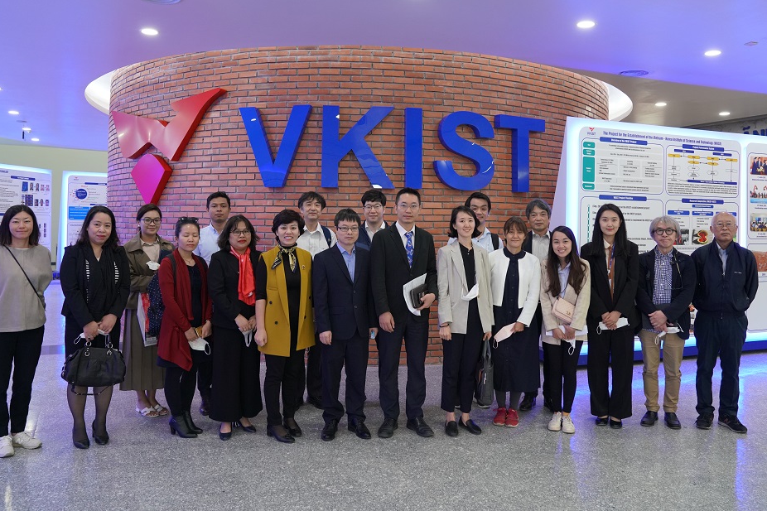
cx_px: 389
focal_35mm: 28
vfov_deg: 46.2
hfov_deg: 65.5
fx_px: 596
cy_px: 217
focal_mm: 24
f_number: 4
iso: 1600
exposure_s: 1/160
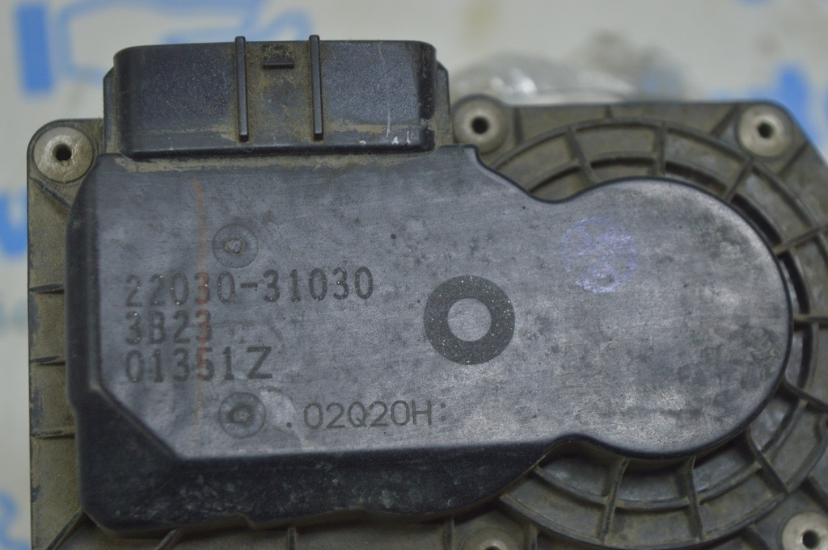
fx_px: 1896
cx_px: 414
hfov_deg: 24.6
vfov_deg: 16.5
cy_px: 275
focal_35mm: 82
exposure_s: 1/40
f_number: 5.6
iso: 400
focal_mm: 55
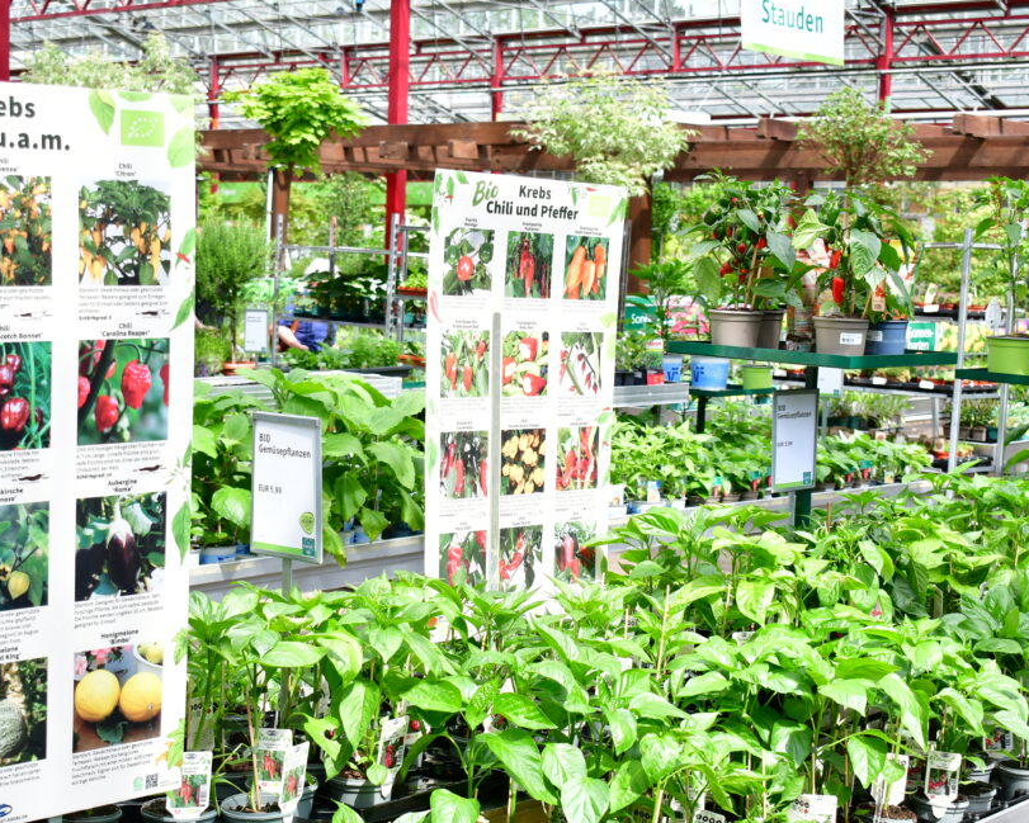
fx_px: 1827
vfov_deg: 25.4
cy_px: 439
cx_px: 464
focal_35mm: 60
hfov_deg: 31.4
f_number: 5.6
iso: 400
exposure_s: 1/500
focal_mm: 32
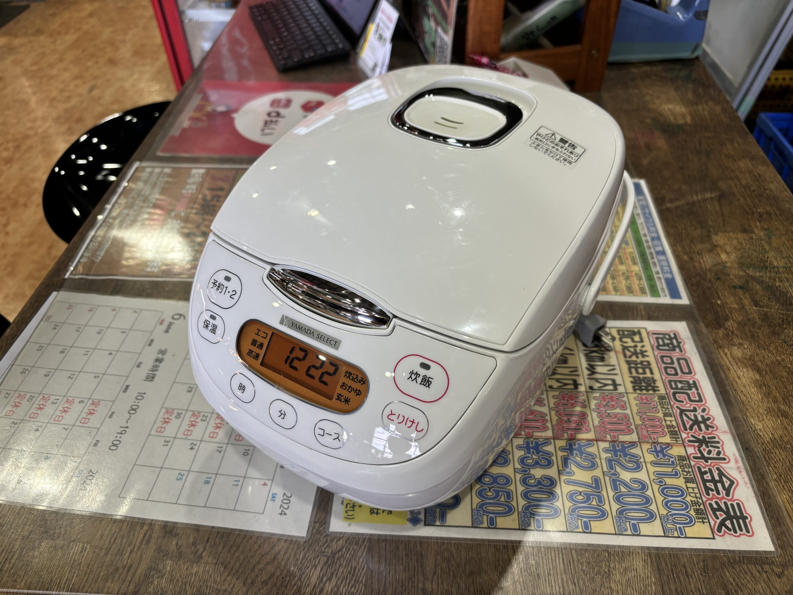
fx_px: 596
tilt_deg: -43.9
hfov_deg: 67.3
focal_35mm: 26
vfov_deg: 53.1
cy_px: 298
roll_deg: +1.6
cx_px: 396
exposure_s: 1/100
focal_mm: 5.96
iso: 64
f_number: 1.6
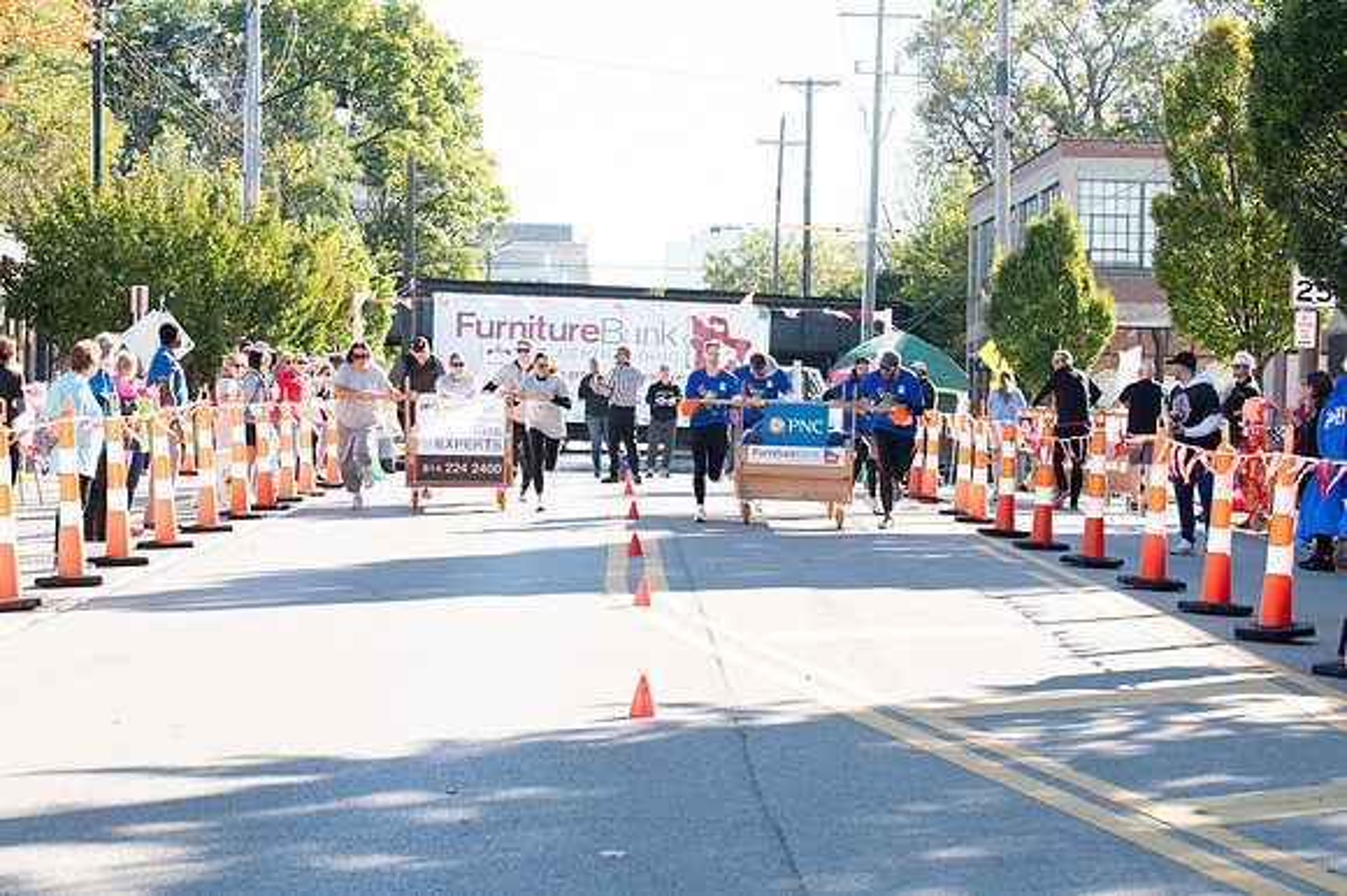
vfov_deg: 15.5
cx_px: 670
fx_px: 3291
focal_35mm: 88
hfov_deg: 23.1
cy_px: 475
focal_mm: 70
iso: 640
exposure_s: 1/400
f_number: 8
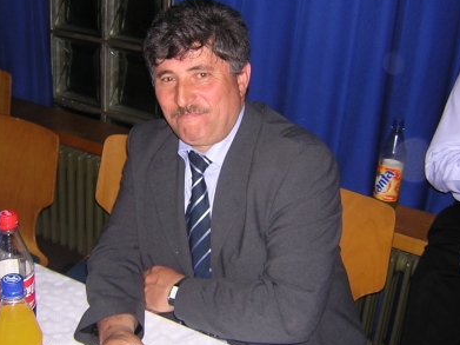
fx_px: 611
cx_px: 215
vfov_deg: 31.4
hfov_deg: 41.2
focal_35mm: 46
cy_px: 137
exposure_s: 1/60.1
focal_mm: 4.7
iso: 137
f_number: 2.6
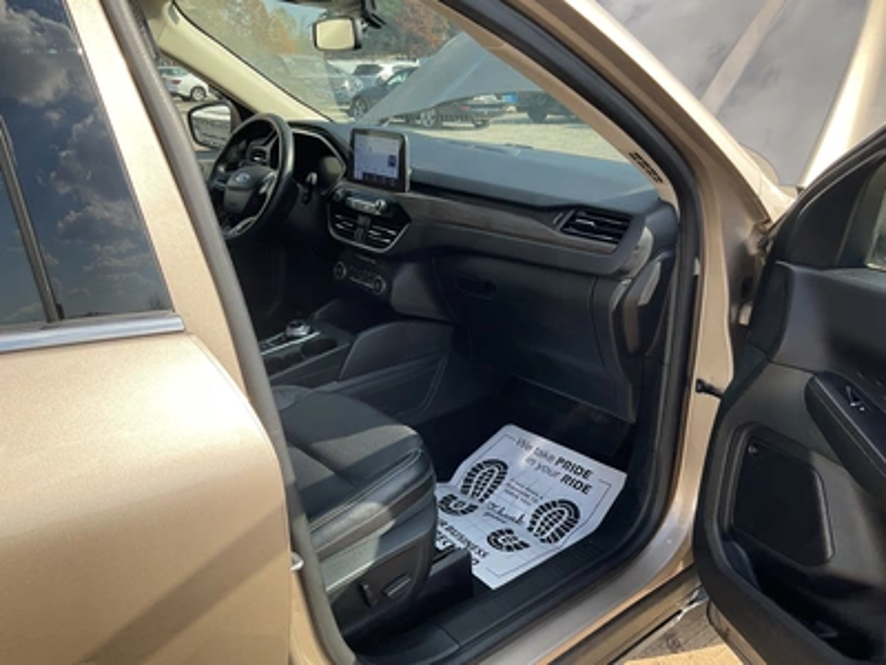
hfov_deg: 61.7
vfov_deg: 48.2
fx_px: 742
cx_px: 443
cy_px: 332
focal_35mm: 29
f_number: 1.8
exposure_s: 1/457
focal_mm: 3
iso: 25
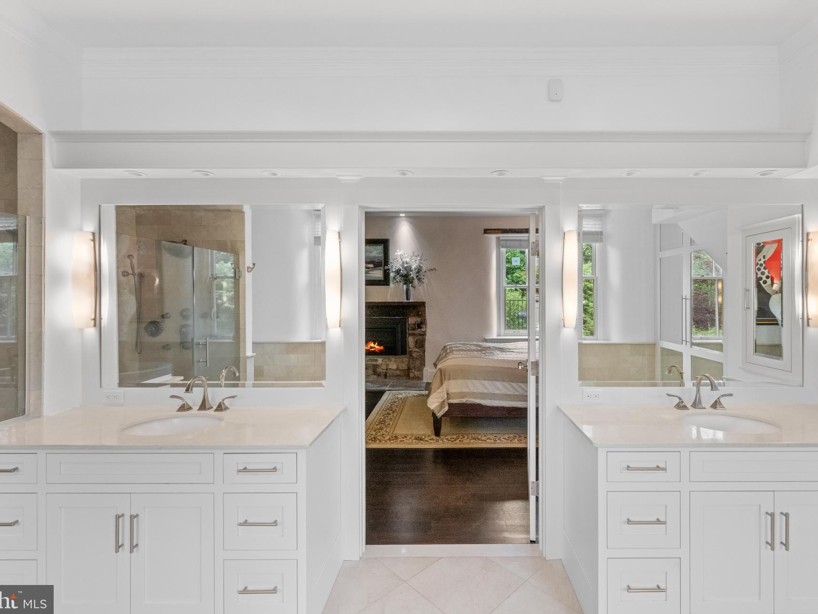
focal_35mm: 16
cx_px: 434
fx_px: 378
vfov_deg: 78.1
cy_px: 295
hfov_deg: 94.4
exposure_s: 1/200
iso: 1600
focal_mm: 14
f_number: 6.3
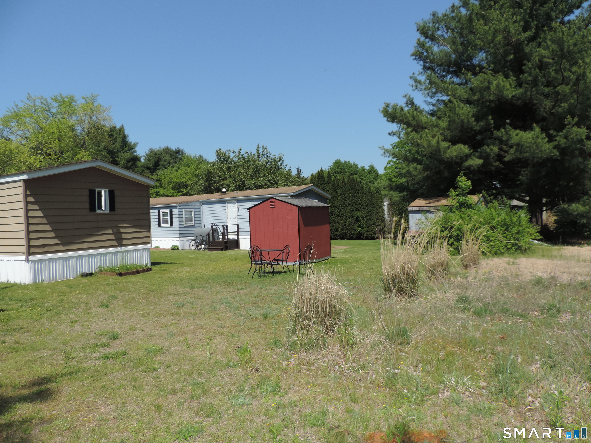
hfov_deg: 71.6
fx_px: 410
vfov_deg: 56.8
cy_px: 222
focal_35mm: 24
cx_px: 296
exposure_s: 1/1600
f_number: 3
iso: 110
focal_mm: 4.3
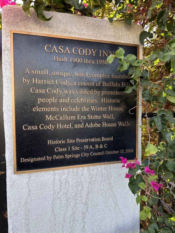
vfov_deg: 71.6
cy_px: 116
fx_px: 162
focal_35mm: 24
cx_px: 88
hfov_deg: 56.8
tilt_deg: -2.9
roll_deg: +0.2
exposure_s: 1/229
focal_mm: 6.86
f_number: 1.78
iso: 64
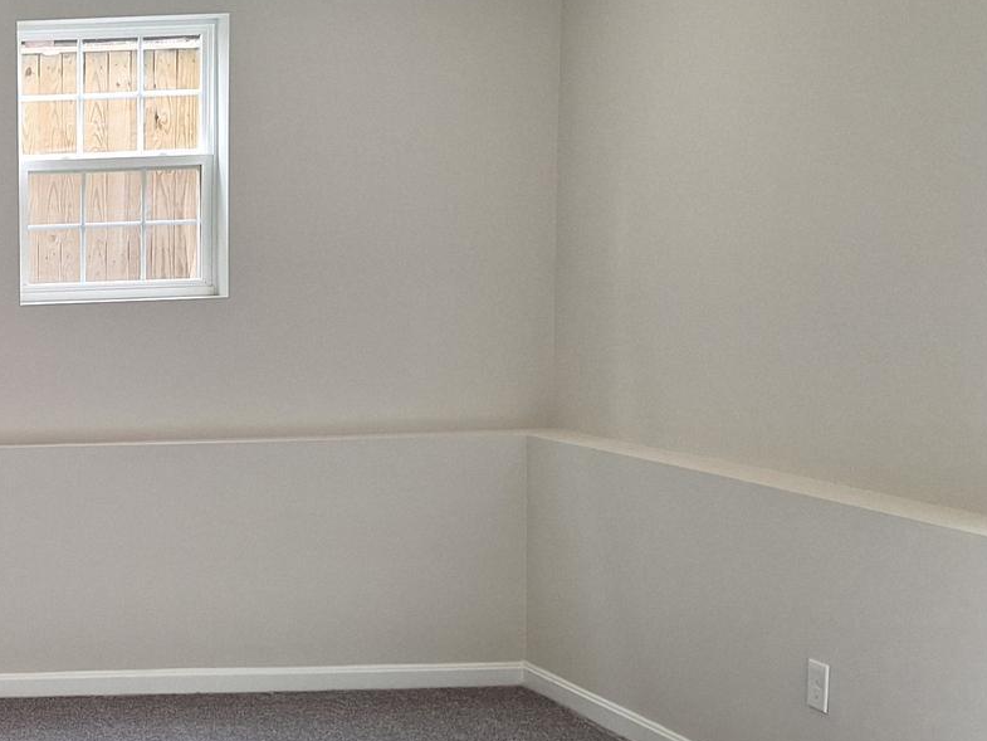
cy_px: 426
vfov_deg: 24.4
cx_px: -267
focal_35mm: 60
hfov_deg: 27.4
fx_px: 1711
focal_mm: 5.54
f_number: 1.8
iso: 64
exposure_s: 1/60
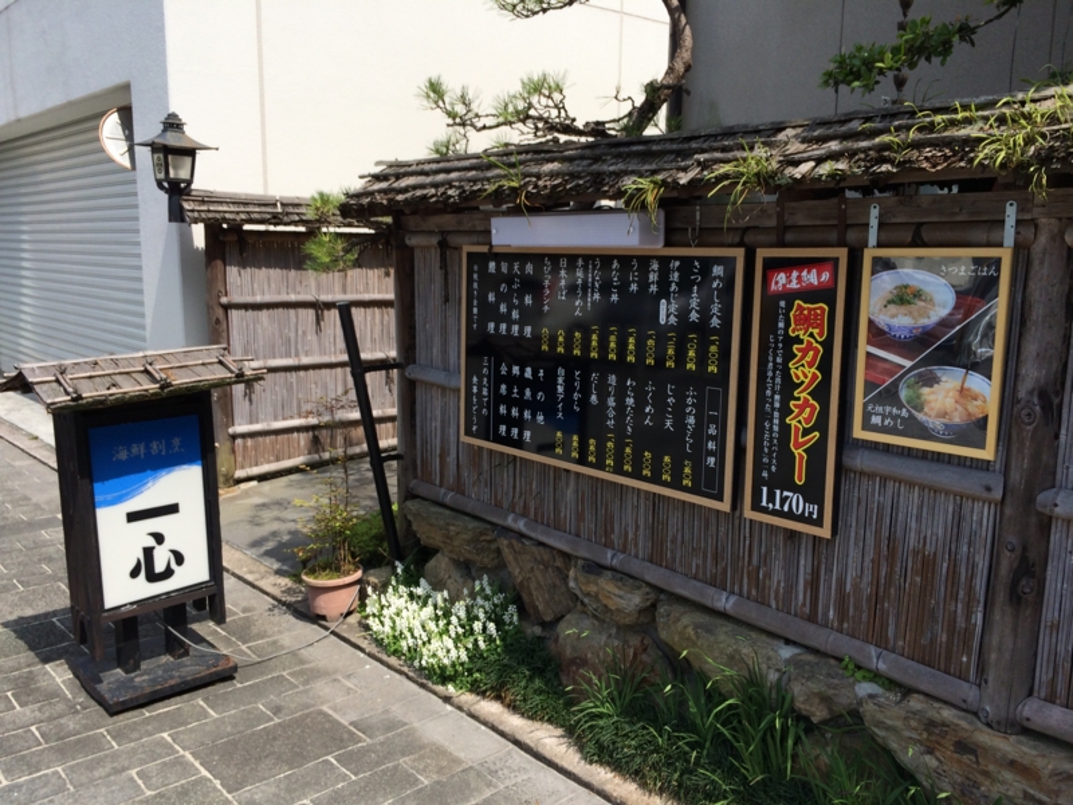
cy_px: 402
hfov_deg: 60.0
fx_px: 930
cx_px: 536
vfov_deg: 46.8
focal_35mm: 30
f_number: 2.2
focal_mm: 4.12
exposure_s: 1/1580
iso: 40
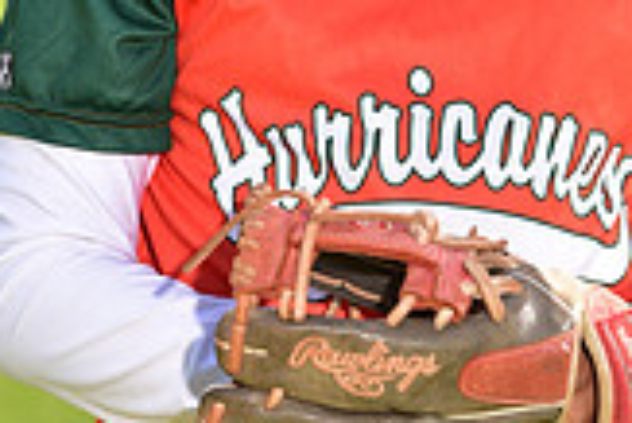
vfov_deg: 2.6
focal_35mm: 533
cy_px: -147
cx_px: 308
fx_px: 9365
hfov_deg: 3.9
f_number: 5
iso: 80
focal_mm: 150
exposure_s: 1/200
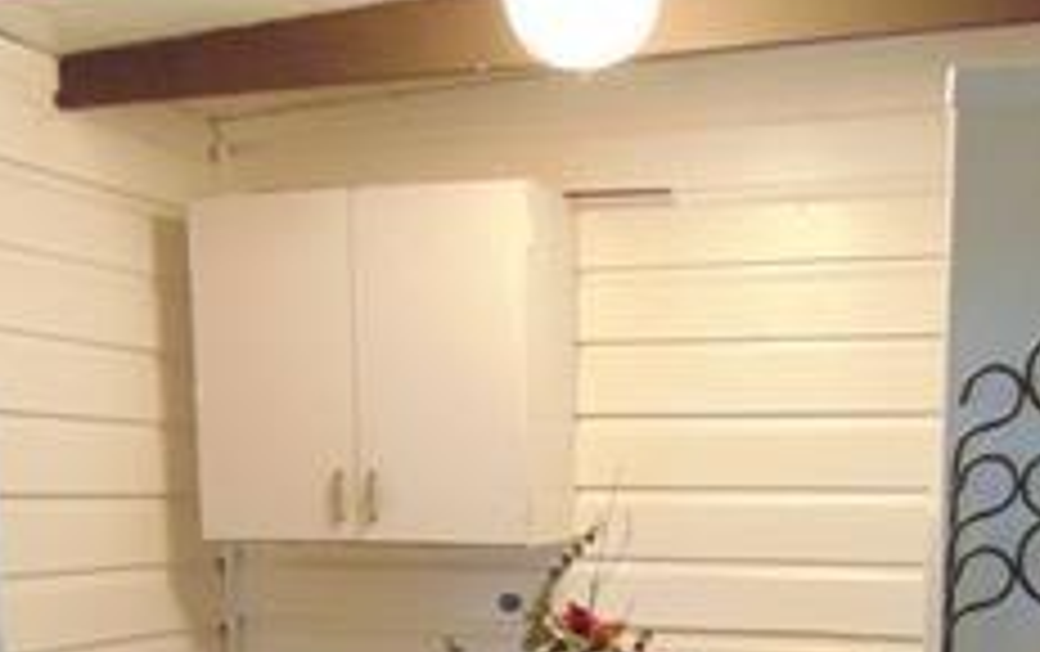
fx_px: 1561
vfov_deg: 22.2
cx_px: 581
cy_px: 737
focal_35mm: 55
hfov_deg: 36.8
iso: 500
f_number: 3
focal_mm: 4.5
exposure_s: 1/50
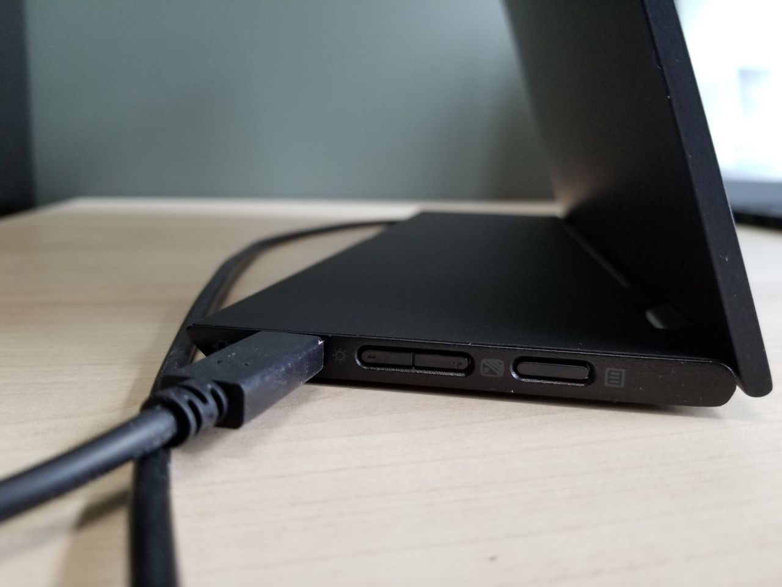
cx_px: 391
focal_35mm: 26
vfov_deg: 53.1
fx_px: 587
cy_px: 294
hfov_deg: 67.3
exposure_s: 1/40
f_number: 1.7
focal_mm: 4.25
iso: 160
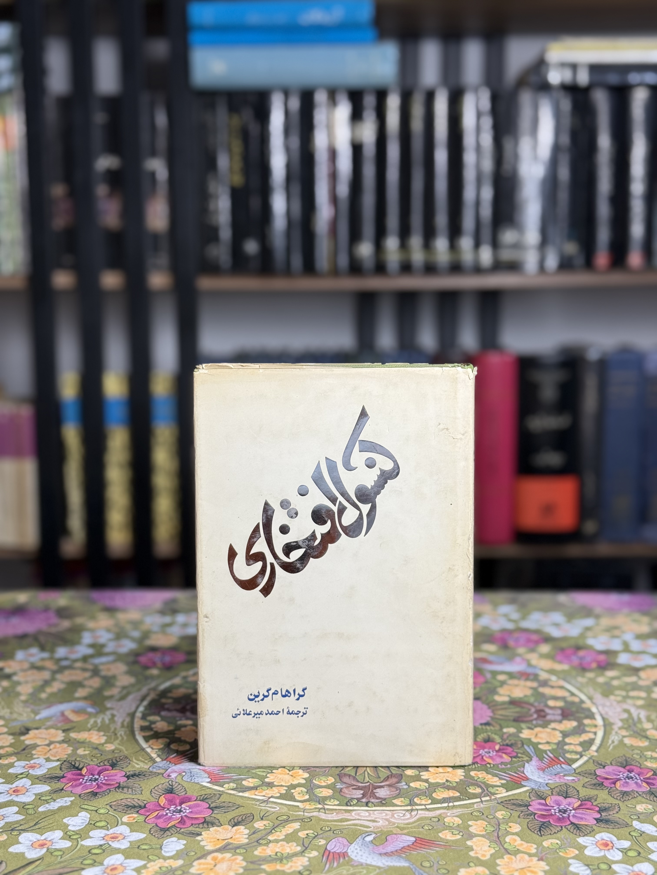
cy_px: 438
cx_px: 328
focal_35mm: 48
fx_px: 1215
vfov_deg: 39.7
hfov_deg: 30.3
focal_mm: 6.76
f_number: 1.78
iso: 50
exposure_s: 1/100
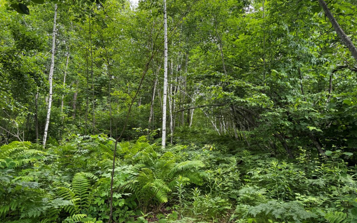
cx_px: 176
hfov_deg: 70.4
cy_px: 108
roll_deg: -1.9
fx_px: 253
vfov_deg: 47.6
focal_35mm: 26
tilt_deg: +6.3
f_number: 1.78
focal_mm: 6.76
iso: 64
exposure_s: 1/149
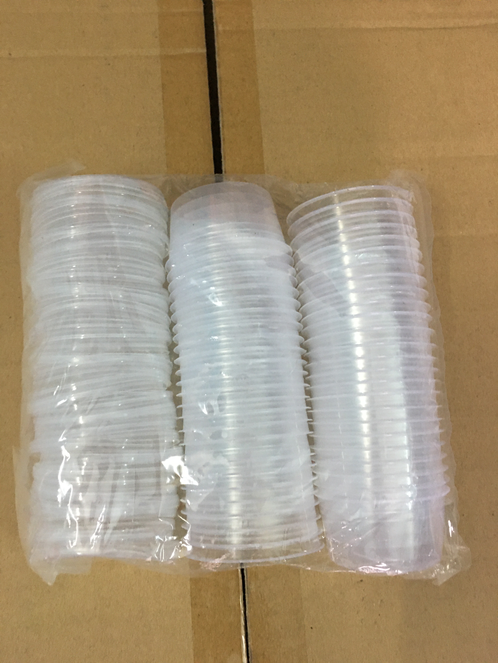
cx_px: 249
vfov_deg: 61.7
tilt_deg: -78.7
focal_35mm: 29
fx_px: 556
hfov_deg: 48.2
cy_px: 332
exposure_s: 1/10
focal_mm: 4.15
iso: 100
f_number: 2.2
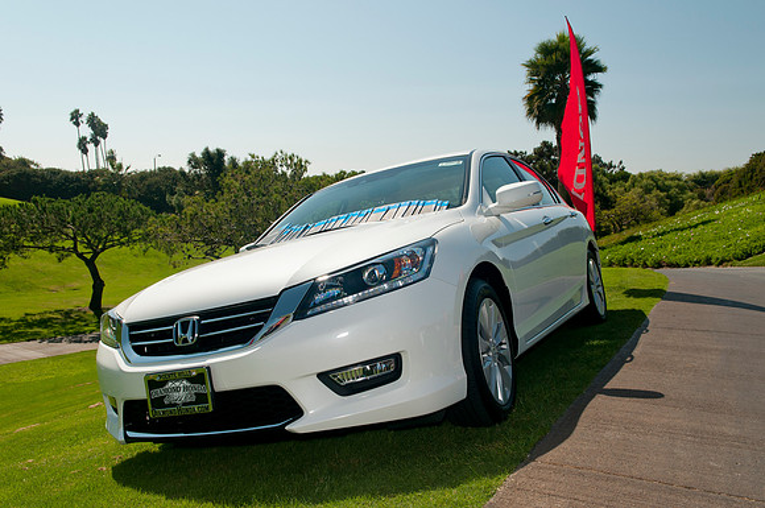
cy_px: 254
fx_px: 700
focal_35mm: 33
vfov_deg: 39.9
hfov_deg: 57.3
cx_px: 382
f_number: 8
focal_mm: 22
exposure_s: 1/250
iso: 200
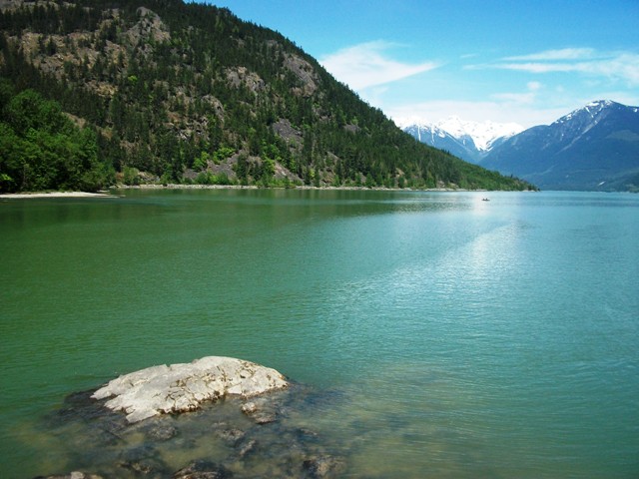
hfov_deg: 56.8
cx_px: 320
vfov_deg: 44.2
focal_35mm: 32
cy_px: 240
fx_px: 591
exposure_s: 1/500
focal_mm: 5.7
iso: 80
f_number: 5.5
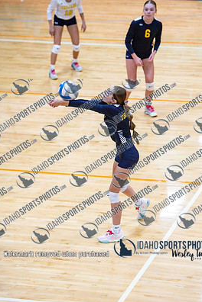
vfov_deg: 12.9
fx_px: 1338
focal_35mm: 159
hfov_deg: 8.6
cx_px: 112
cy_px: 171
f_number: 3.2
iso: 5000
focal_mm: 140
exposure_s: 1/800
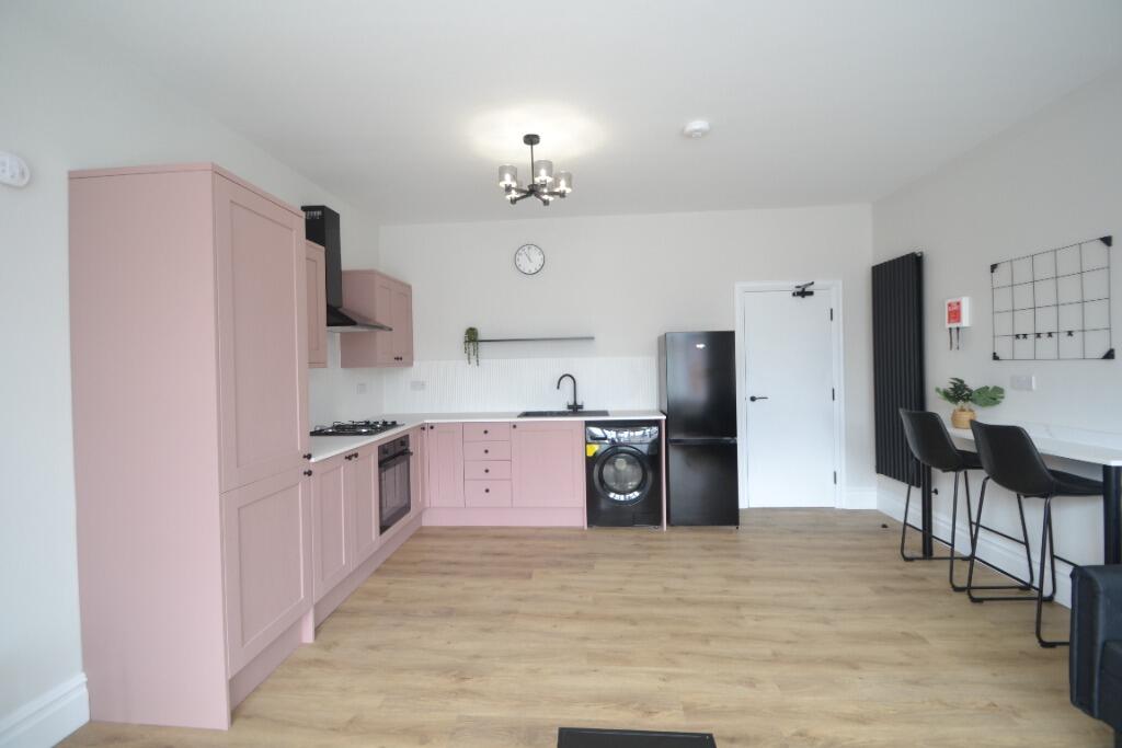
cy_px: 374
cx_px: 561
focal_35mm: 15
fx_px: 468
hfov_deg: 100.4
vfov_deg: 77.3
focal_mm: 10
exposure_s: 1/60
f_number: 4
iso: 400
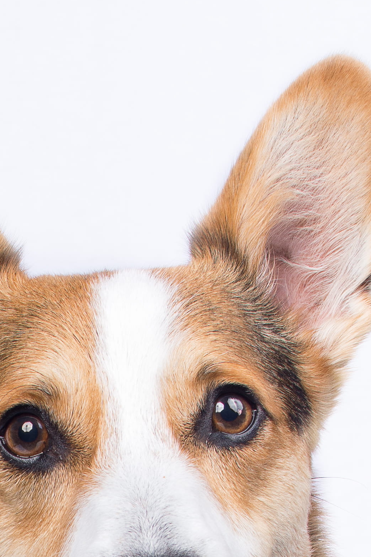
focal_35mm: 201
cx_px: -45
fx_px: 3106
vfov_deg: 9.8
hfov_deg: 6.8
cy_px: 945
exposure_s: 1/250
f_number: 8
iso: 100
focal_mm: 35
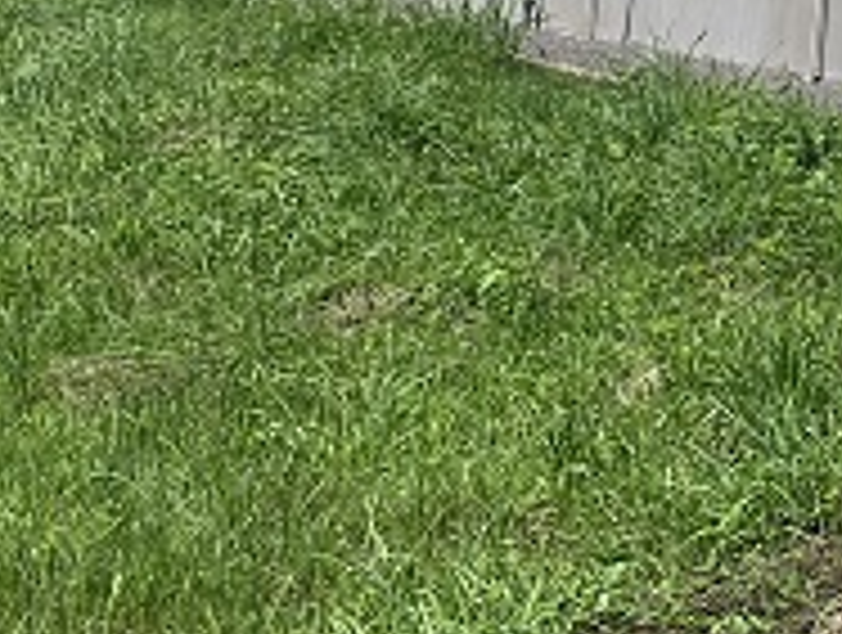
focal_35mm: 84
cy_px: -351
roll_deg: -2.2
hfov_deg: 20.5
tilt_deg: +5.5
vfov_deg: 16.0
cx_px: 1191
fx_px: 2047
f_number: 1.8
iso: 25
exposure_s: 1/2309
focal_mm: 4.25
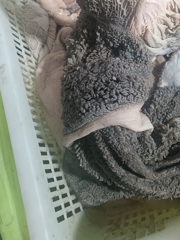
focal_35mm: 39
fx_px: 270
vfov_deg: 46.3
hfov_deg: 36.4
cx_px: 120
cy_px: 63
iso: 2155
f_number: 1.7
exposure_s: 1/50
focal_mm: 4.7
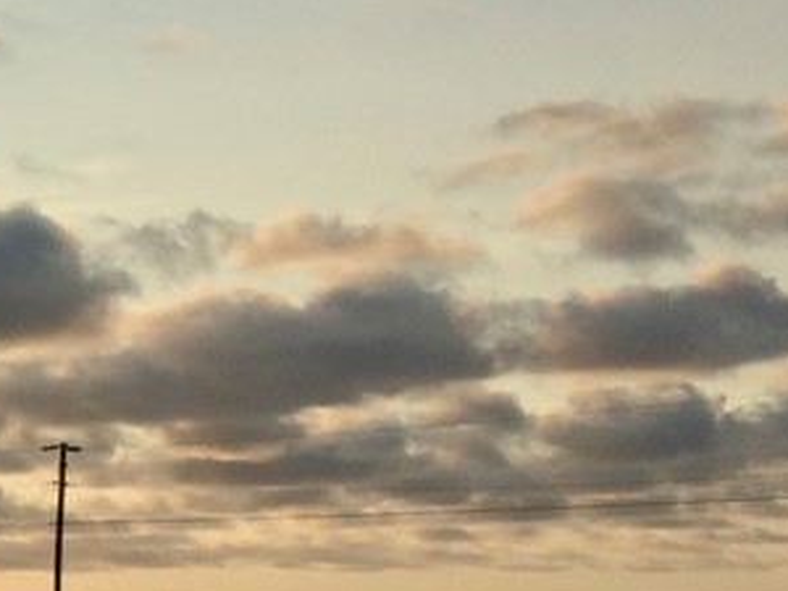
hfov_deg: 17.5
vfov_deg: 14.3
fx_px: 2254
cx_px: -457
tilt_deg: -4.3
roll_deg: -0.6
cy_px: 775
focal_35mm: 99
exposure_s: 1/1414
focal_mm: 4.15
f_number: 2.2
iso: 32
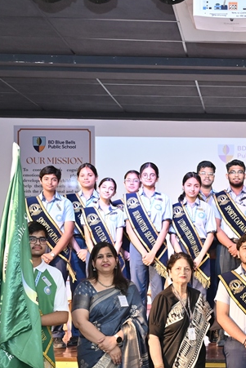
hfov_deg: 19.0
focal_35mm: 69
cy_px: 269
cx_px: 266
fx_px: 708
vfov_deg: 28.8
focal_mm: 30.5
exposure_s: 1/125
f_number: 4
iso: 800
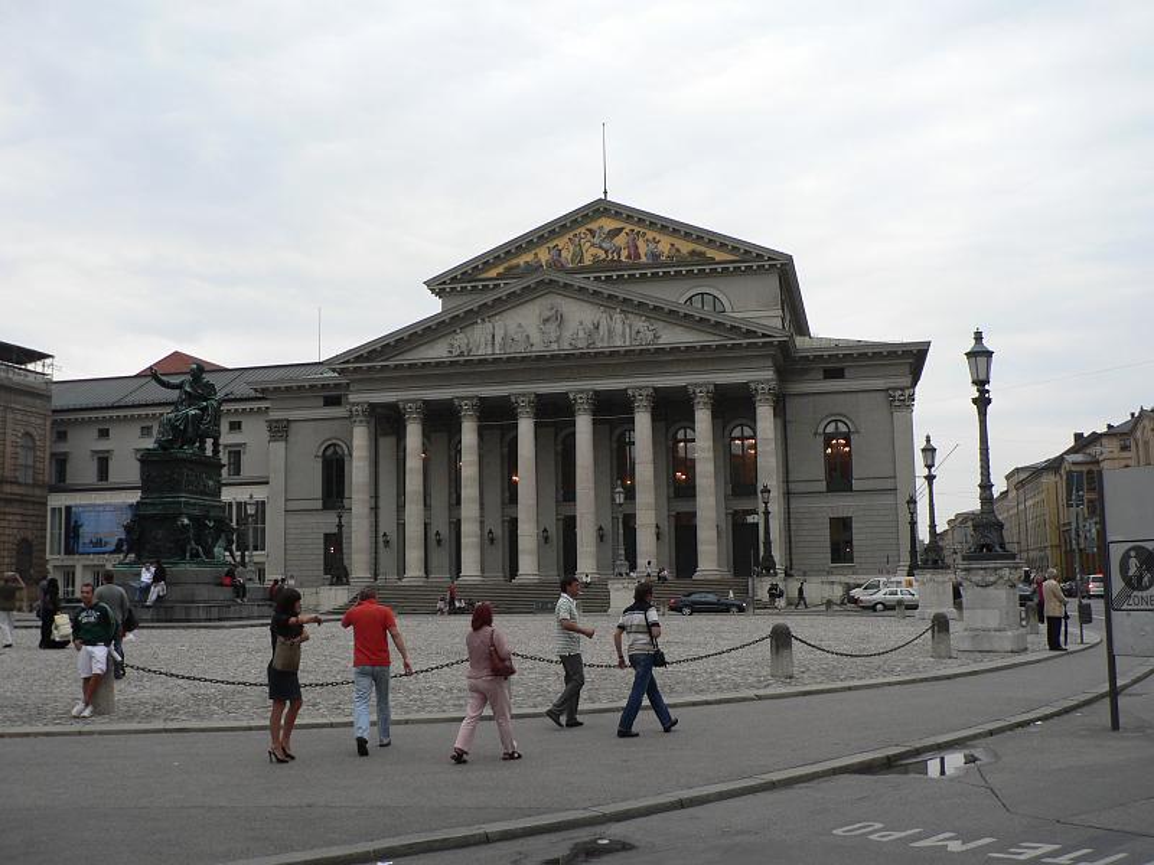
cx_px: 577
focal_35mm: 36
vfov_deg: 39.7
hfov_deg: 51.4
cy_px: 432
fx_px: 1200
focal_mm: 6
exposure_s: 1/100
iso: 80
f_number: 3.2
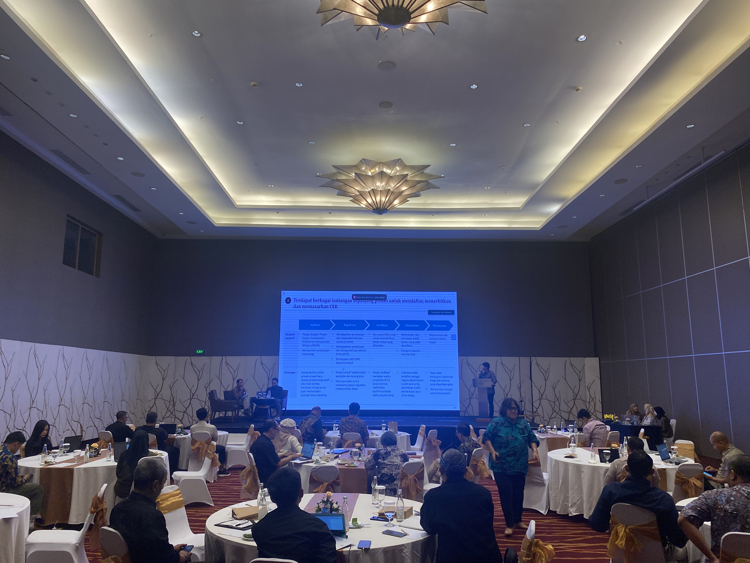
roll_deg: -0.3
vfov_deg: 53.1
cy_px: 282
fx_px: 563
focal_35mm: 26
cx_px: 375
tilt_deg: +9.9
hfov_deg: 67.3
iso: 125
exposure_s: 1/100
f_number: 1.8
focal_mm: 4.25
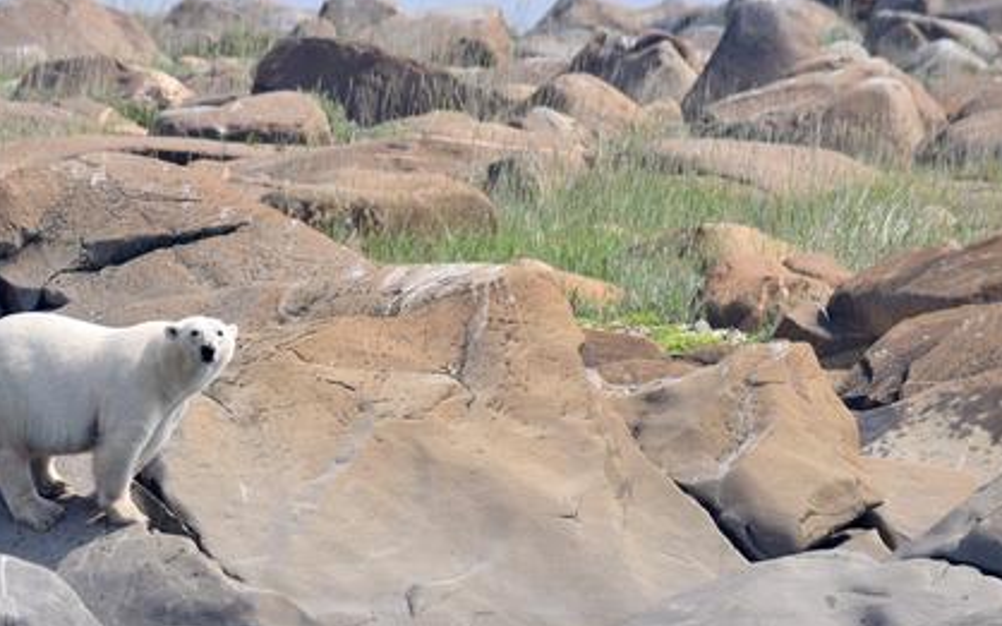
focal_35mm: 614
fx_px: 16762
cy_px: 481
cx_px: 292
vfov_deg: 2.1
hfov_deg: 3.4
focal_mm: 240
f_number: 8
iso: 200
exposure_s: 1/1000
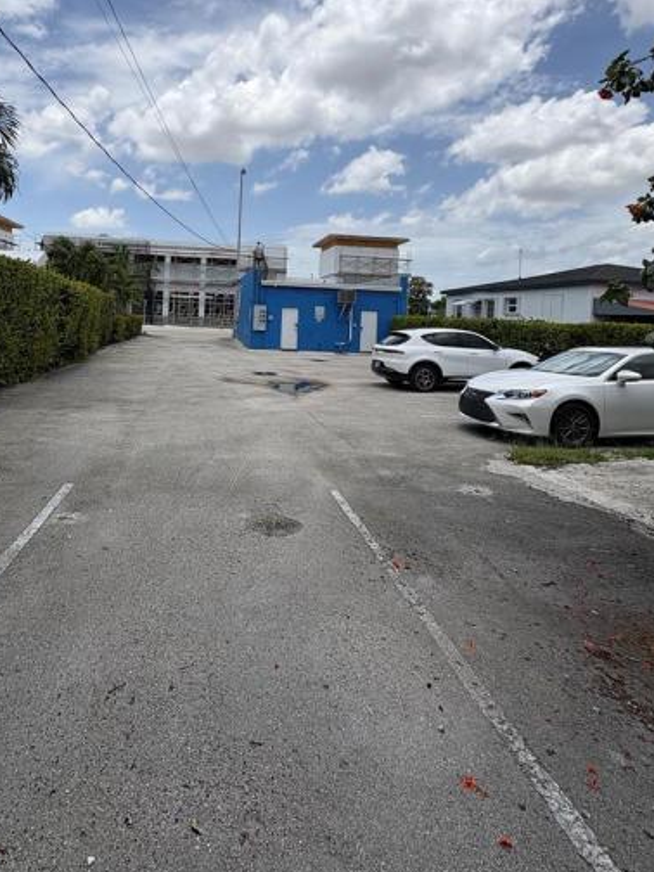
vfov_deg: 79.9
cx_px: 251
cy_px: 315
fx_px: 504
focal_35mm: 20
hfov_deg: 65.1
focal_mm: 2.22
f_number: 2.2
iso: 50
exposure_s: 1/3247
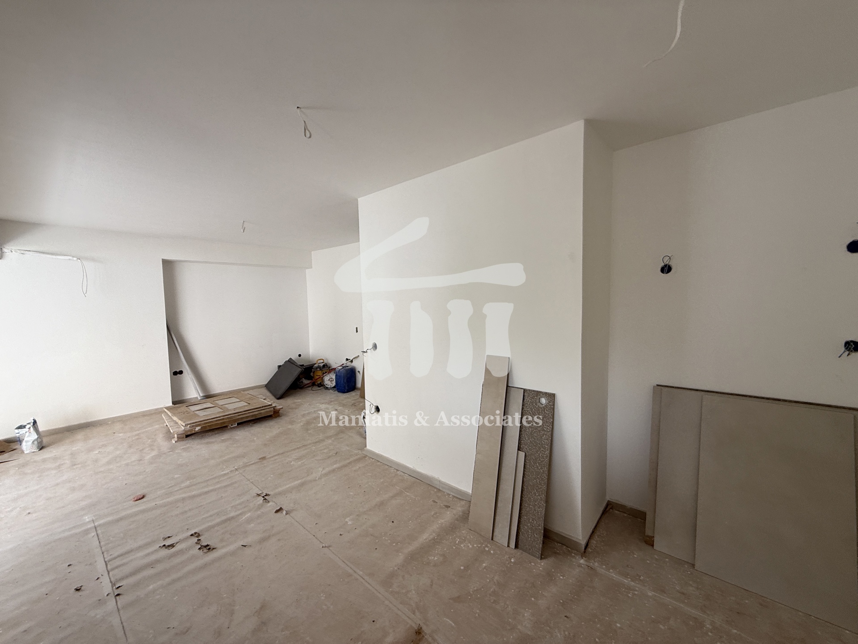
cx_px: 429
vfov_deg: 85.7
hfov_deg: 102.1
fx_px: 347
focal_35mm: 14
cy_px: 322
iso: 50
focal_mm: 2.22
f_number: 2.2
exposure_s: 1/127
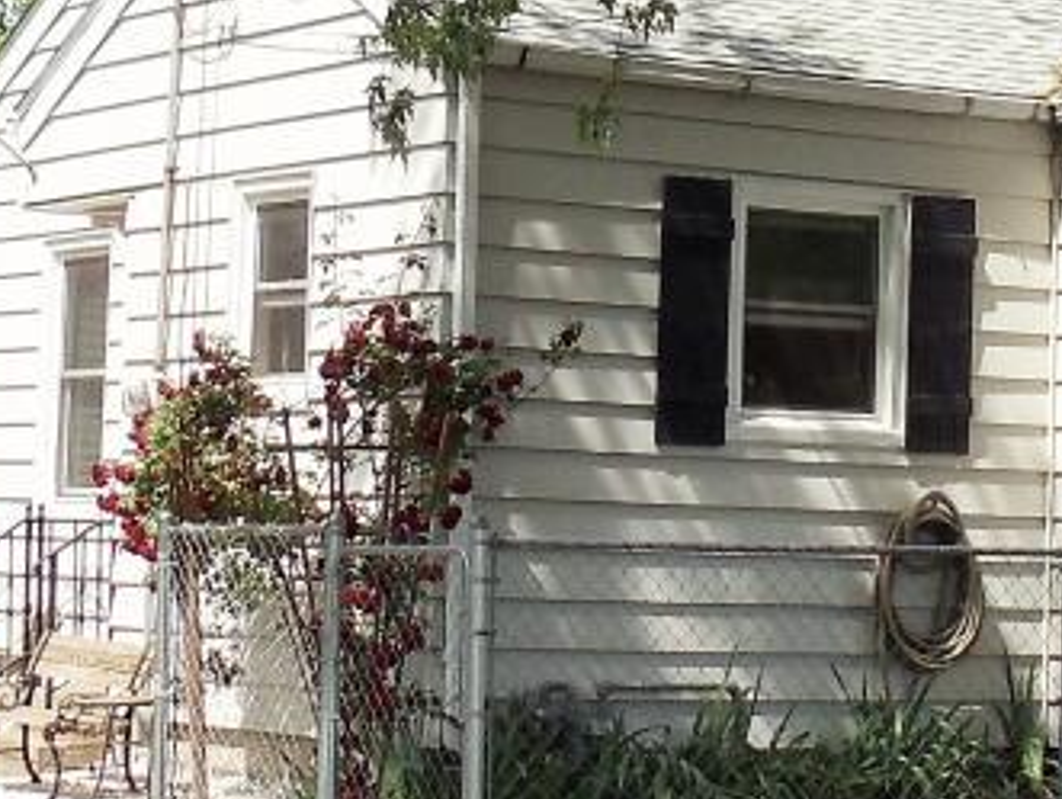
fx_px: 4177
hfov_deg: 14.0
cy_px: -164
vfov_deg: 10.7
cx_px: 1341
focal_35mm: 136
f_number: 7.1
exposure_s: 1/160
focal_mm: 6
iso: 100
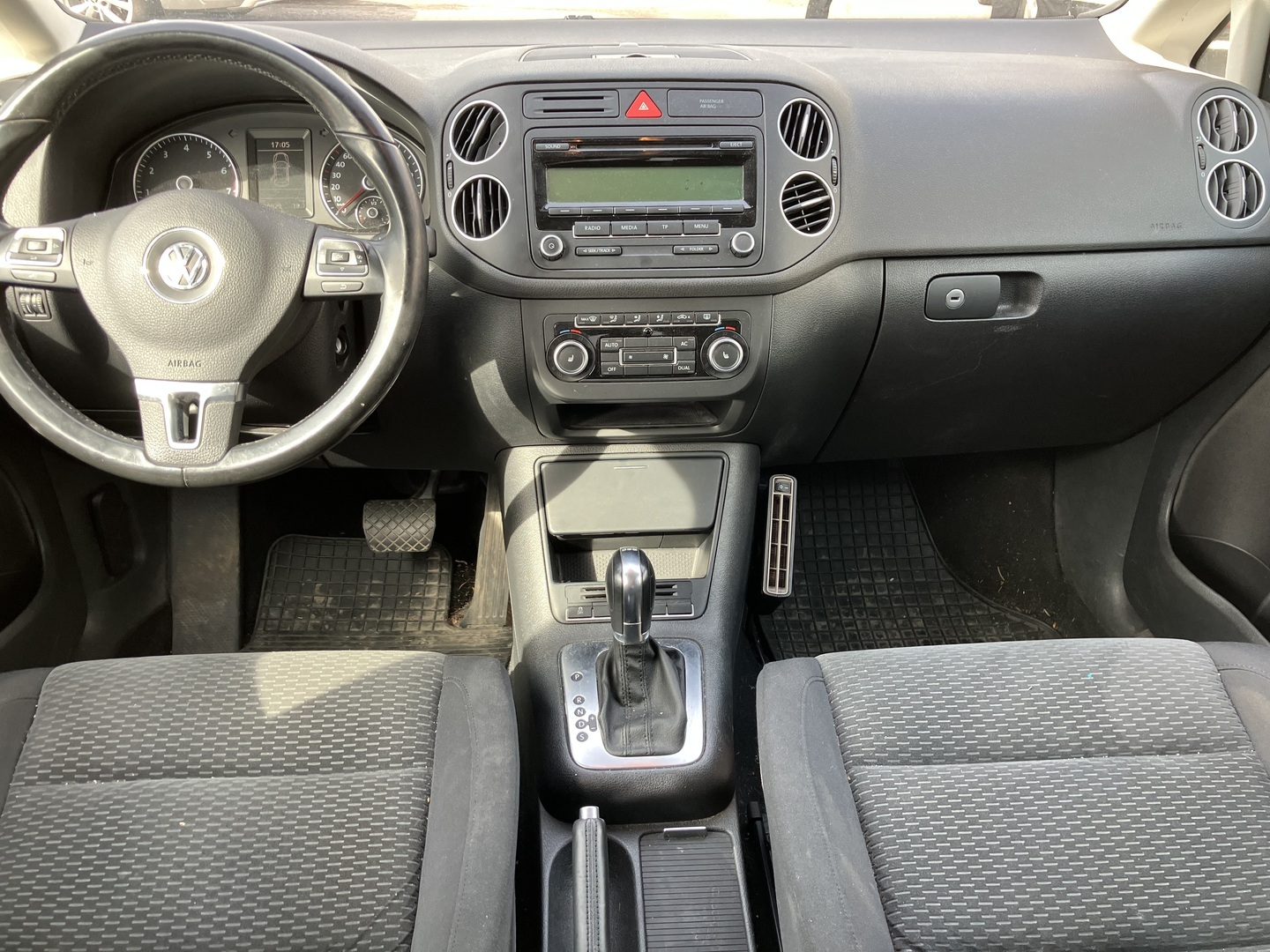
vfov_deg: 49.7
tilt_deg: -30.8
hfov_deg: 63.4
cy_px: 476
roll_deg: -2.0
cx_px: 635
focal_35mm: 28
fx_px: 1027
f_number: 1.8
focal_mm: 3.99
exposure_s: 1/121
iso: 80
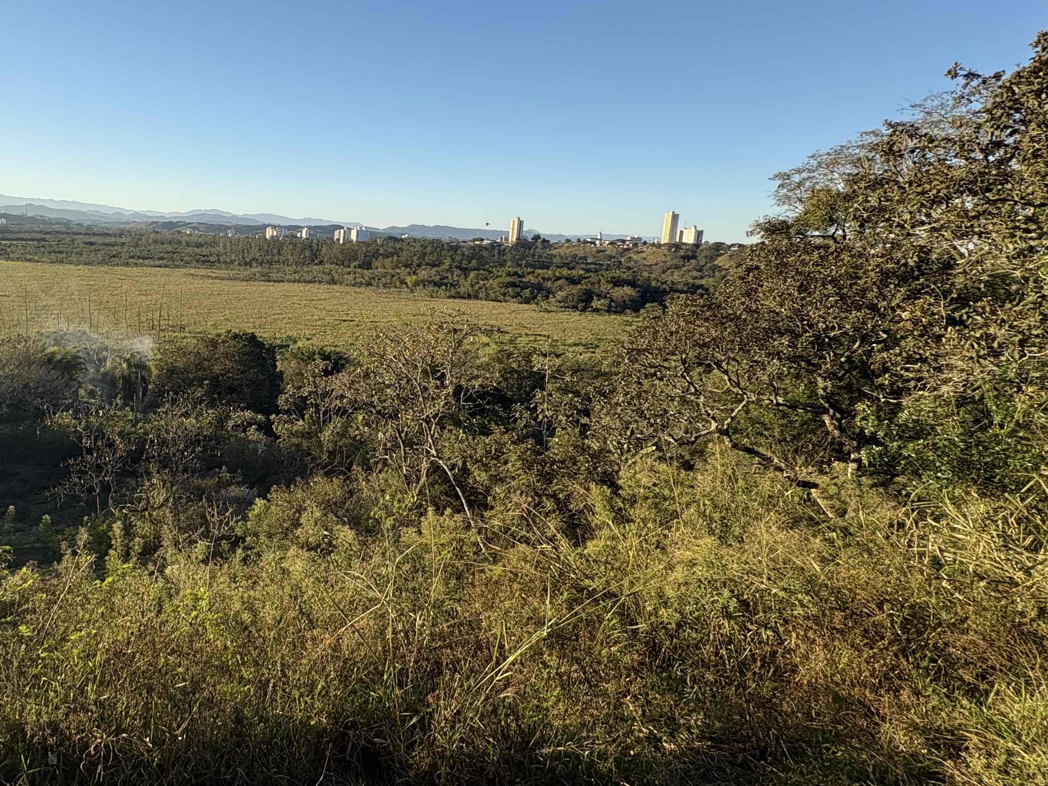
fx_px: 666
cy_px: 335
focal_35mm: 22
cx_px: 294
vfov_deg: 60.8
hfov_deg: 72.4
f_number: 2.2
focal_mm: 2.22
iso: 40
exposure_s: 1/693
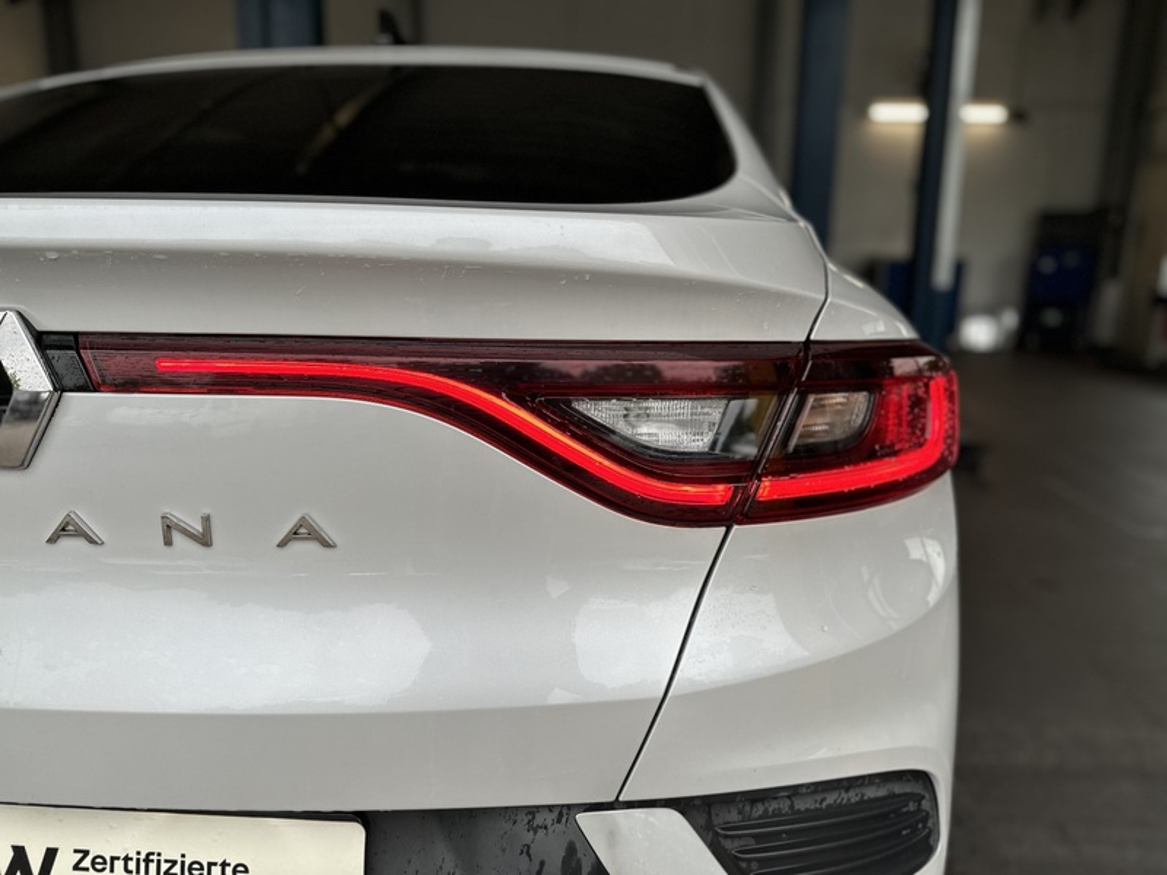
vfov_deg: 56.8
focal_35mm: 24
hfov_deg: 71.6
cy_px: 438
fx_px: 809
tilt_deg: -15.6
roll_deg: -1.0
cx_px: 584
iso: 64
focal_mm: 6.86
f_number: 1.78
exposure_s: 1/225
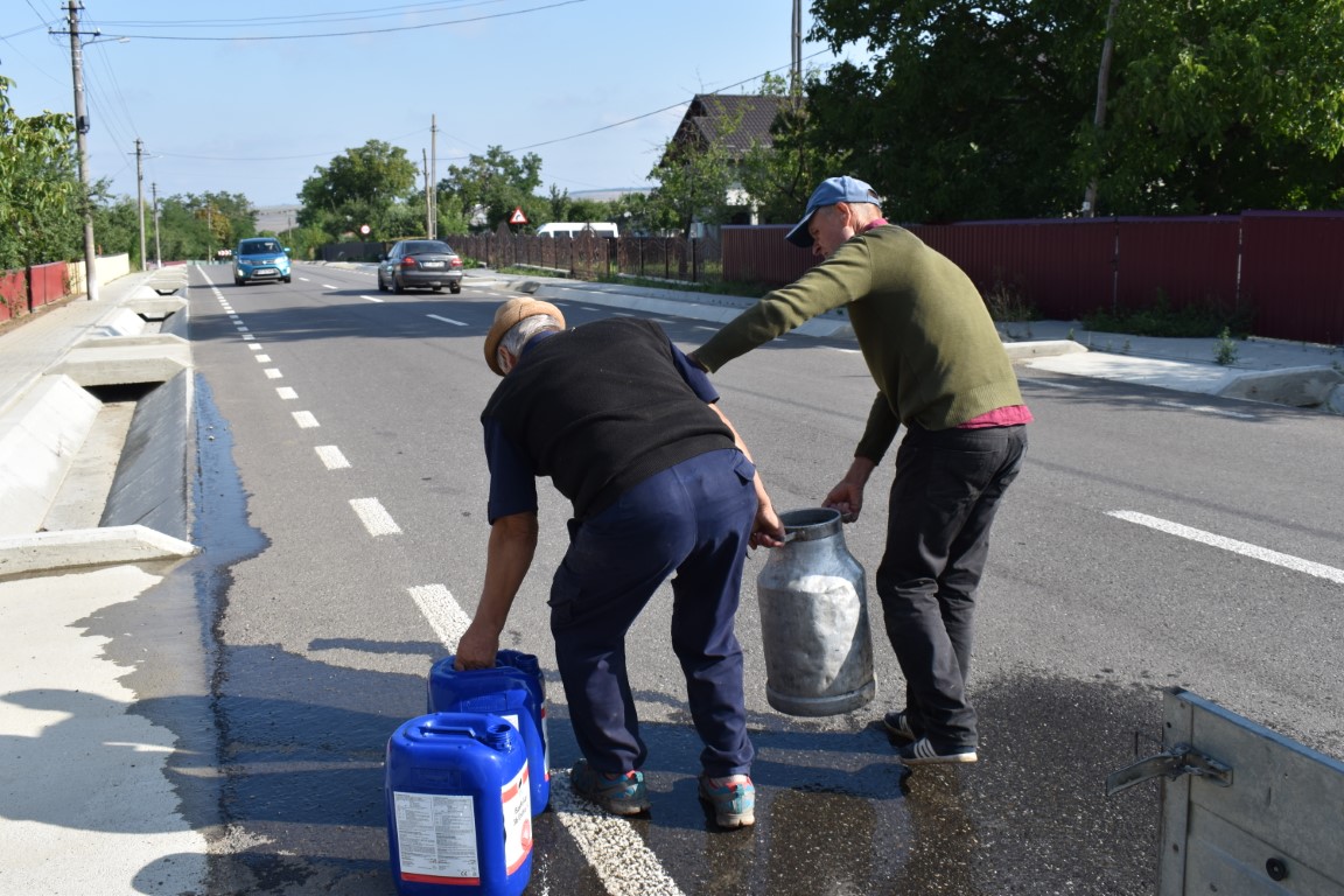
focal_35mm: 33
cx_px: 672
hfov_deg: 57.2
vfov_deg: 40.0
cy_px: 448
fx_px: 1232
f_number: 9
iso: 200
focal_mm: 22
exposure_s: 1/320
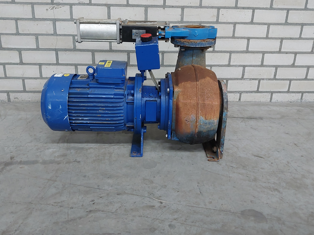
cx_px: 152
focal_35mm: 32
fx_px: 290
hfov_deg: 56.8
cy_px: 99
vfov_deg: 44.0
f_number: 1.8
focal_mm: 4
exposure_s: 1/33.3
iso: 320
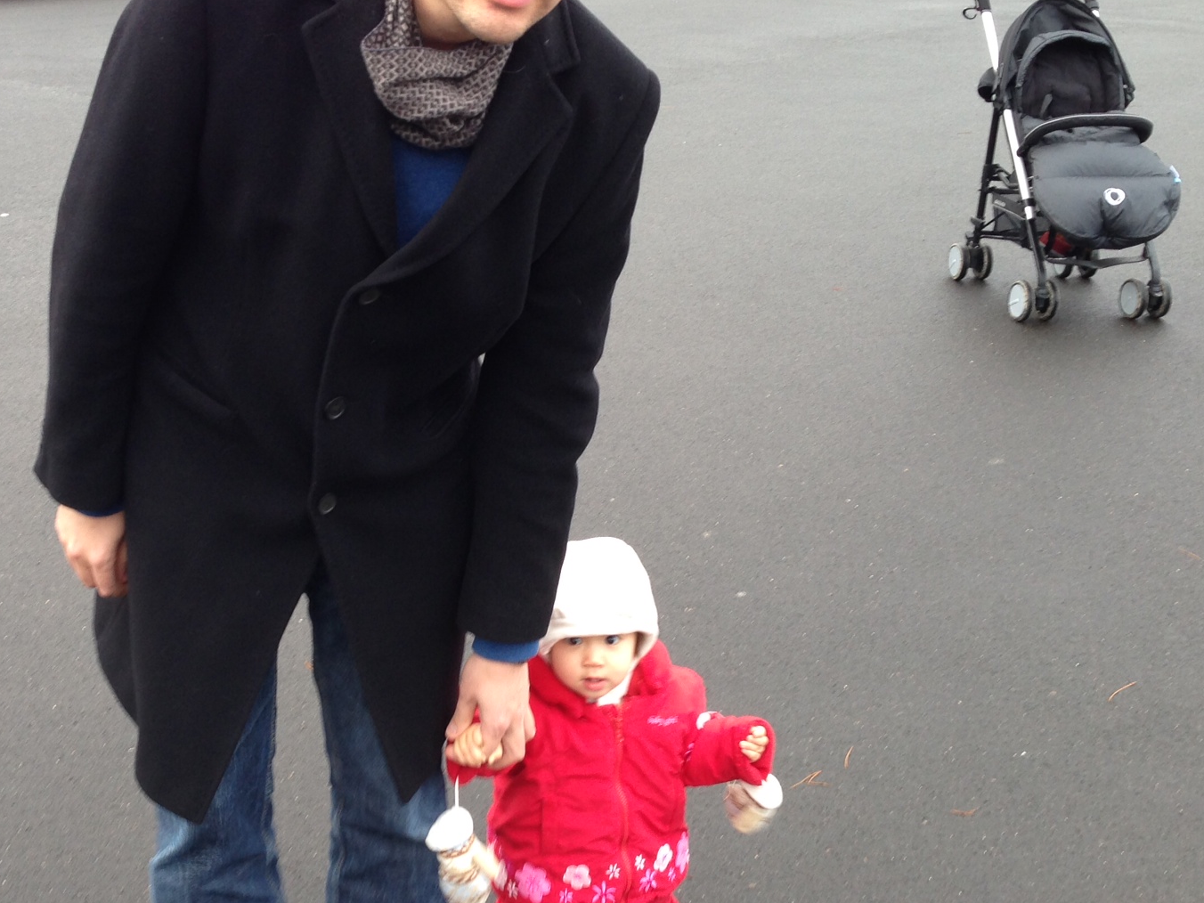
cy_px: 448
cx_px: 402
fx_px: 1739
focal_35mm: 50
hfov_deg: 37.8
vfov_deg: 29.1
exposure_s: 1/24
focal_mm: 4.12
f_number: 2.4
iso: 50
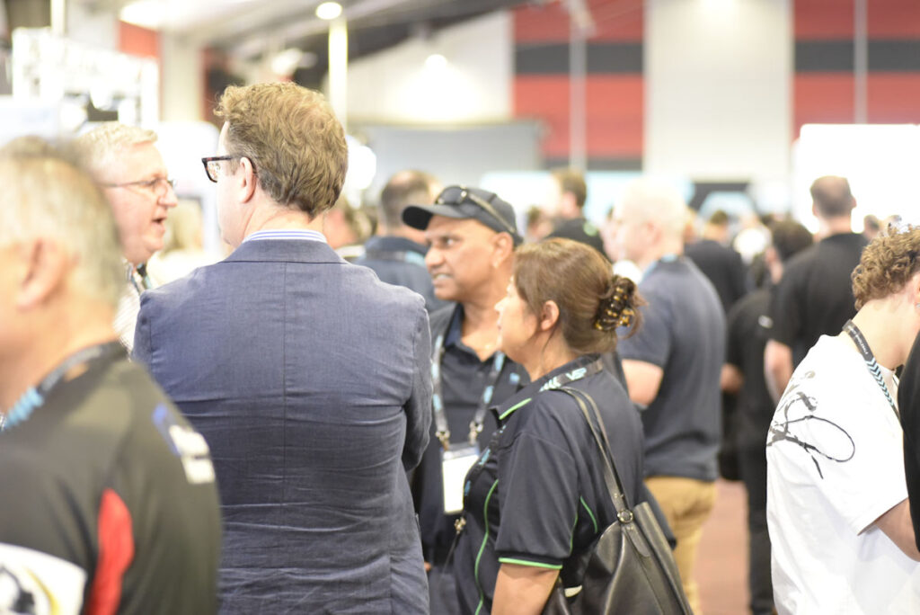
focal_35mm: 100
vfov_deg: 13.7
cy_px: 308
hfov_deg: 20.4
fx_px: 2557
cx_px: 460
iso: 6400
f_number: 2.8
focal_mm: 100
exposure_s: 1/80
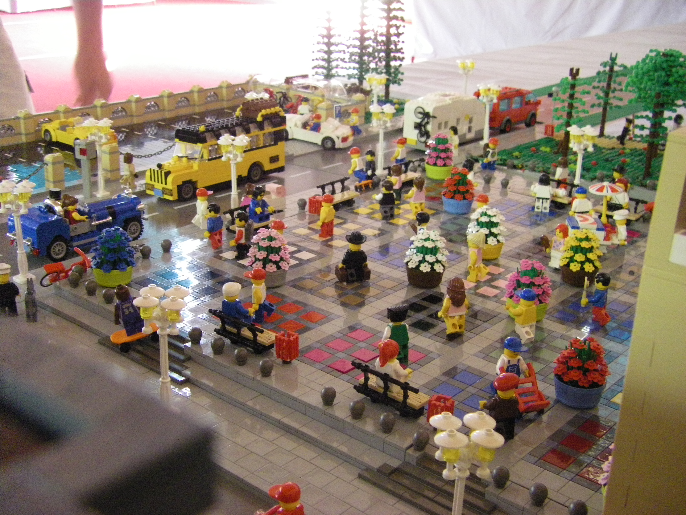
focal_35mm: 46
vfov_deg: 31.5
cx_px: 343
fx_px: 912
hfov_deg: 41.2
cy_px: 258
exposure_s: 1/15
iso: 800
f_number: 3.6
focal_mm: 7.6
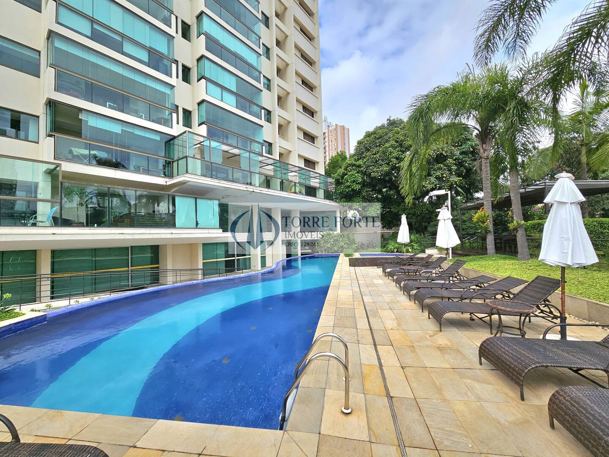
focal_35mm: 13
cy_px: 228
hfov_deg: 106.2
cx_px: 304
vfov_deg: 89.9
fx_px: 229
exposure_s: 1/2000
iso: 50
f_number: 2.2
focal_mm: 2.2
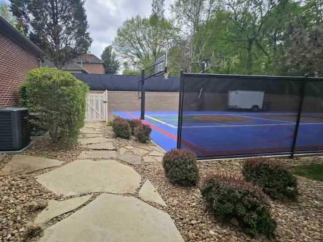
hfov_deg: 89.9
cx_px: 129
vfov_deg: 74.7
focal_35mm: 17
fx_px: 159
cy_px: 125
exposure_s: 1/575
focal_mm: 1.74
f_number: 2.2
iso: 32
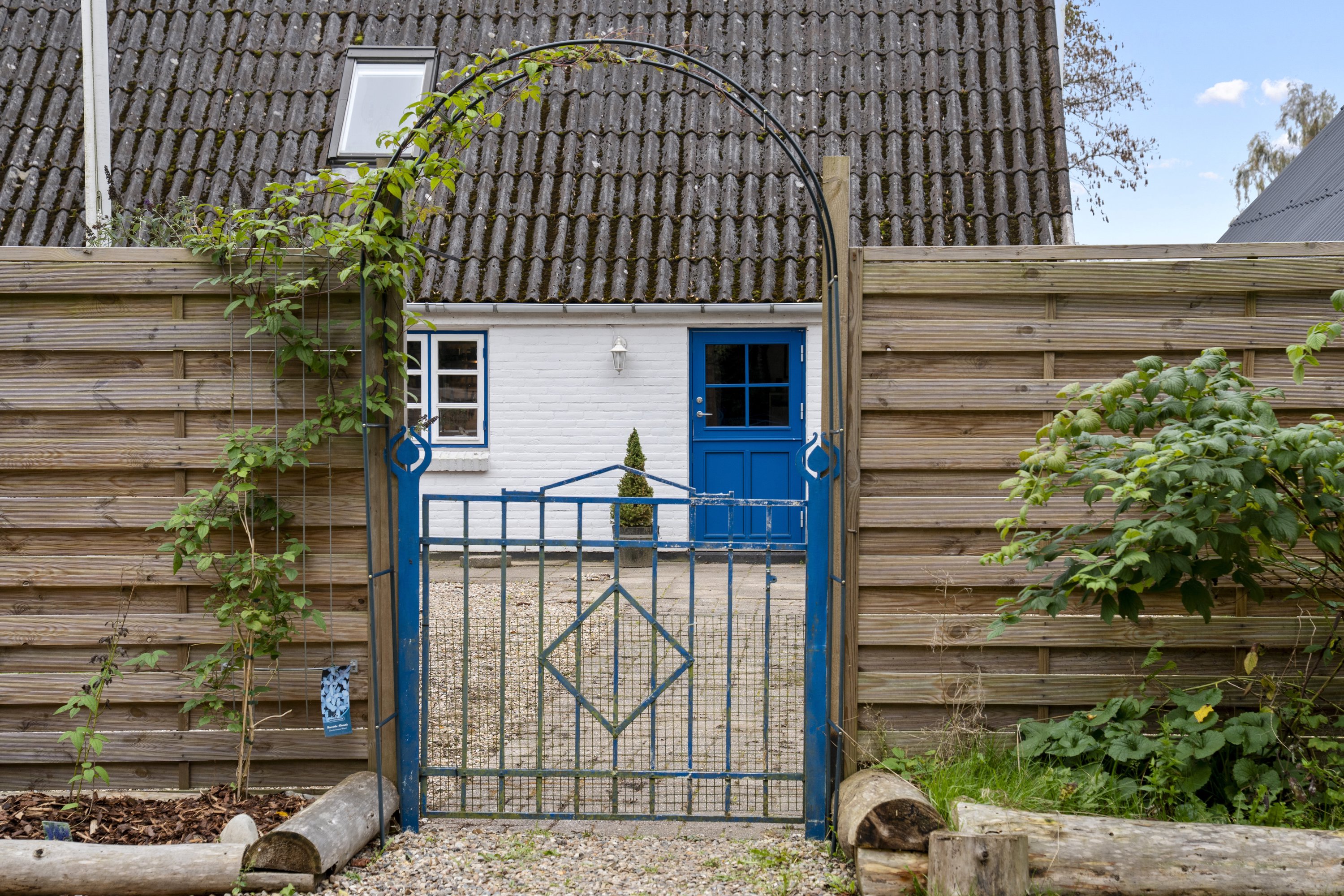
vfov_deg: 21.6
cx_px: 672
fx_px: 2352
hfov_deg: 31.9
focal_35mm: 63
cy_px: 448
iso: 500
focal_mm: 63
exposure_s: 1/200
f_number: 6.3
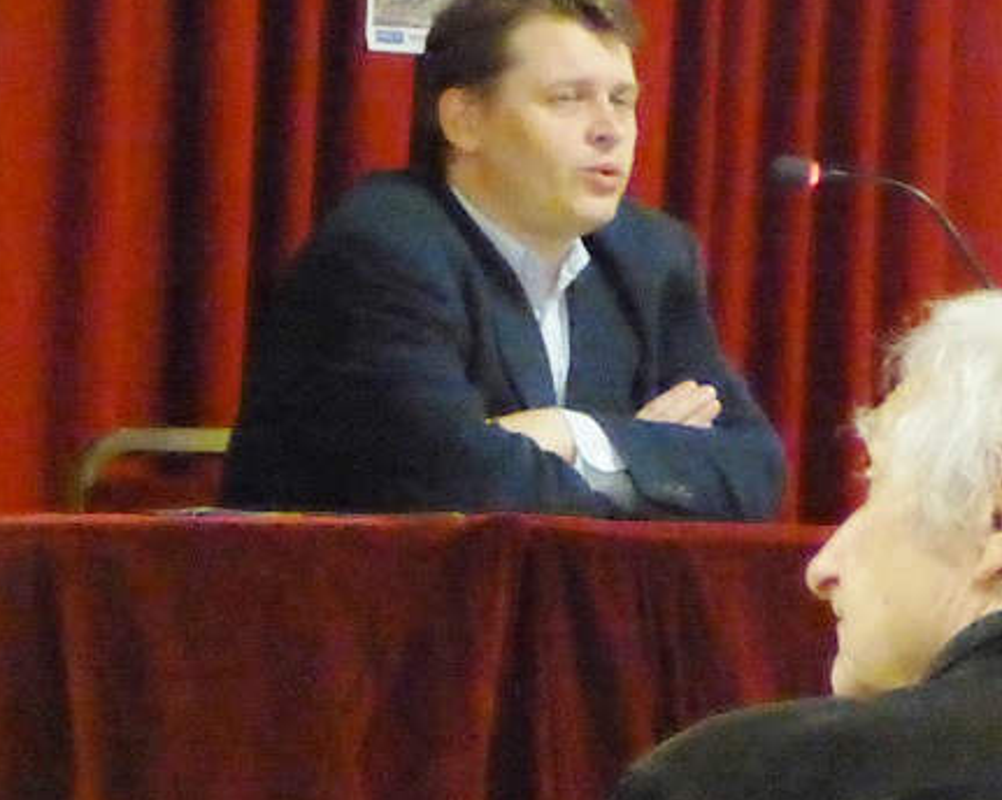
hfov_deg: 6.0
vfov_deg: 4.8
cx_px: 558
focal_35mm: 321
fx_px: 9511
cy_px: 223
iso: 3200
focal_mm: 28.7
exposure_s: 1/13
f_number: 5.5
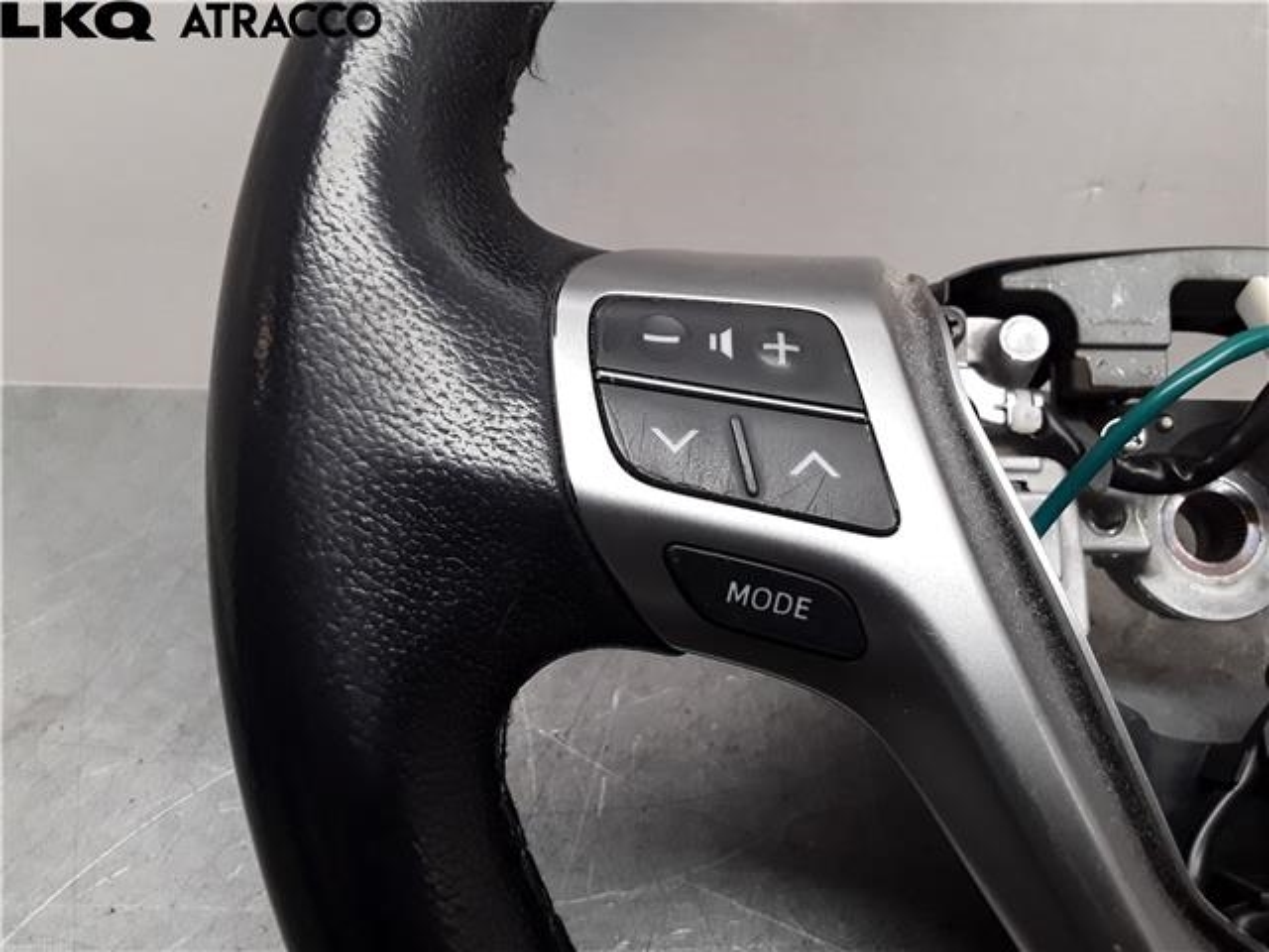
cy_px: 476
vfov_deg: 49.7
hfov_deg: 63.4
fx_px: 1026
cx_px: 634
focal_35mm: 28
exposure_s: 1/100
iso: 80
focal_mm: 2.91
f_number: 1.9
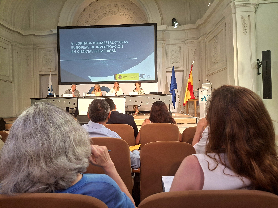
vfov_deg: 54.9
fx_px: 201
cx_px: 139
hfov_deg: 69.4
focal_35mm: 25
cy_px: 104
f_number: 1.8
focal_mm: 4.69
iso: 160
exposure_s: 1/50
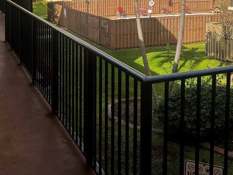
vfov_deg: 26.7
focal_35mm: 52
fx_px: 350
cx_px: 111
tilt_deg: -3.9
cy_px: 7
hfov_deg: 36.8
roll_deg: +0.8
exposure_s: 1/3257
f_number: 1.5
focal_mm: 5.7
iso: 50
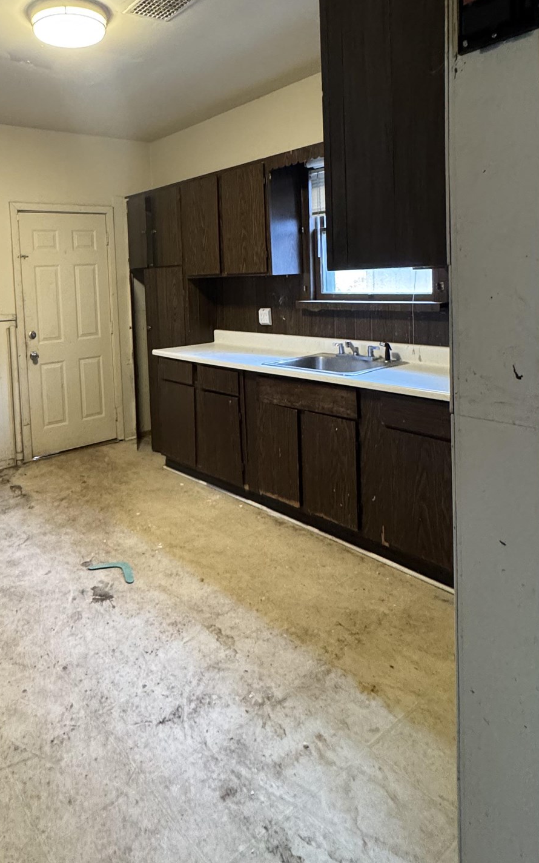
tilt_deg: -2.3
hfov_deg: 49.6
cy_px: 306
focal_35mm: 24
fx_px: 564
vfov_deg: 73.1
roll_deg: +3.4
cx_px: 157
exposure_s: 1/60
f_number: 2.2
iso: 800
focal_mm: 2.22
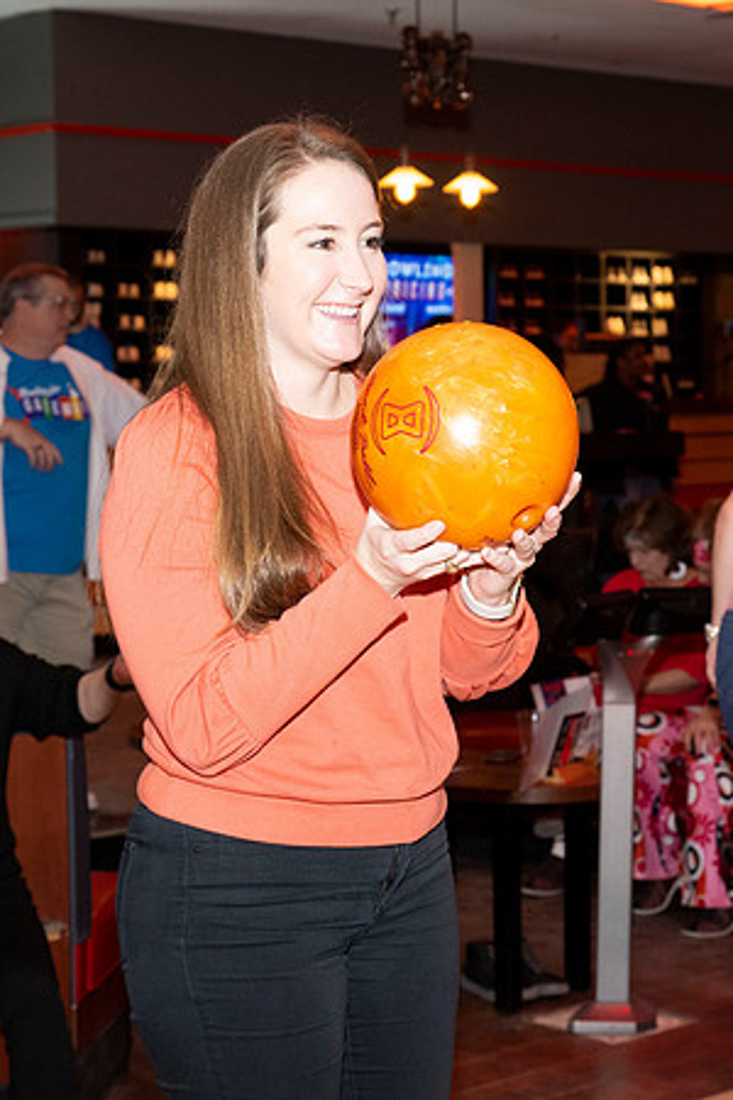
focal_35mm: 75
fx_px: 2290
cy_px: 550
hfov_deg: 18.2
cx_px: 427
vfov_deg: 27.0
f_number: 5.6
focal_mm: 50
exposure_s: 1/100
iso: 2000
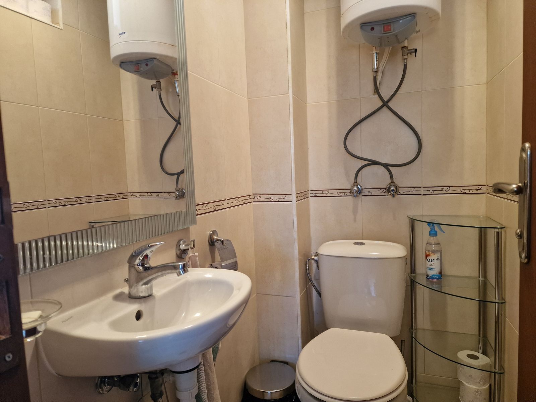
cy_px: 201
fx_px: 356
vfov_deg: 58.9
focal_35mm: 23
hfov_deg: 73.9
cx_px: 268
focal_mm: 6.4
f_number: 1.8
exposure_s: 1/100
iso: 400
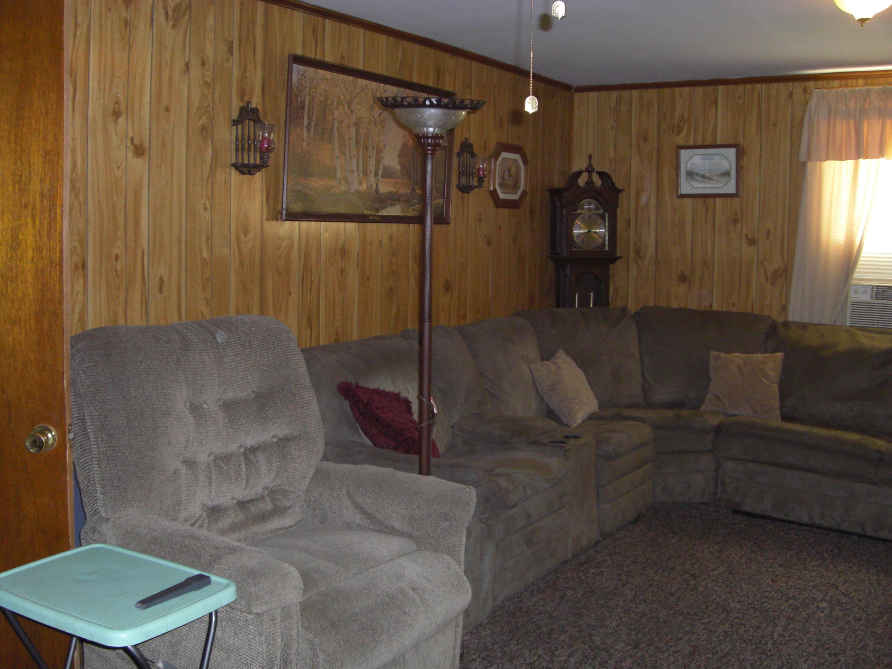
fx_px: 979
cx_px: 446
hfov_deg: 49.0
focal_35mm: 38
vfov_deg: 37.7
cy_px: 334
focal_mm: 6.2
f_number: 2.7
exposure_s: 1/60
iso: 200
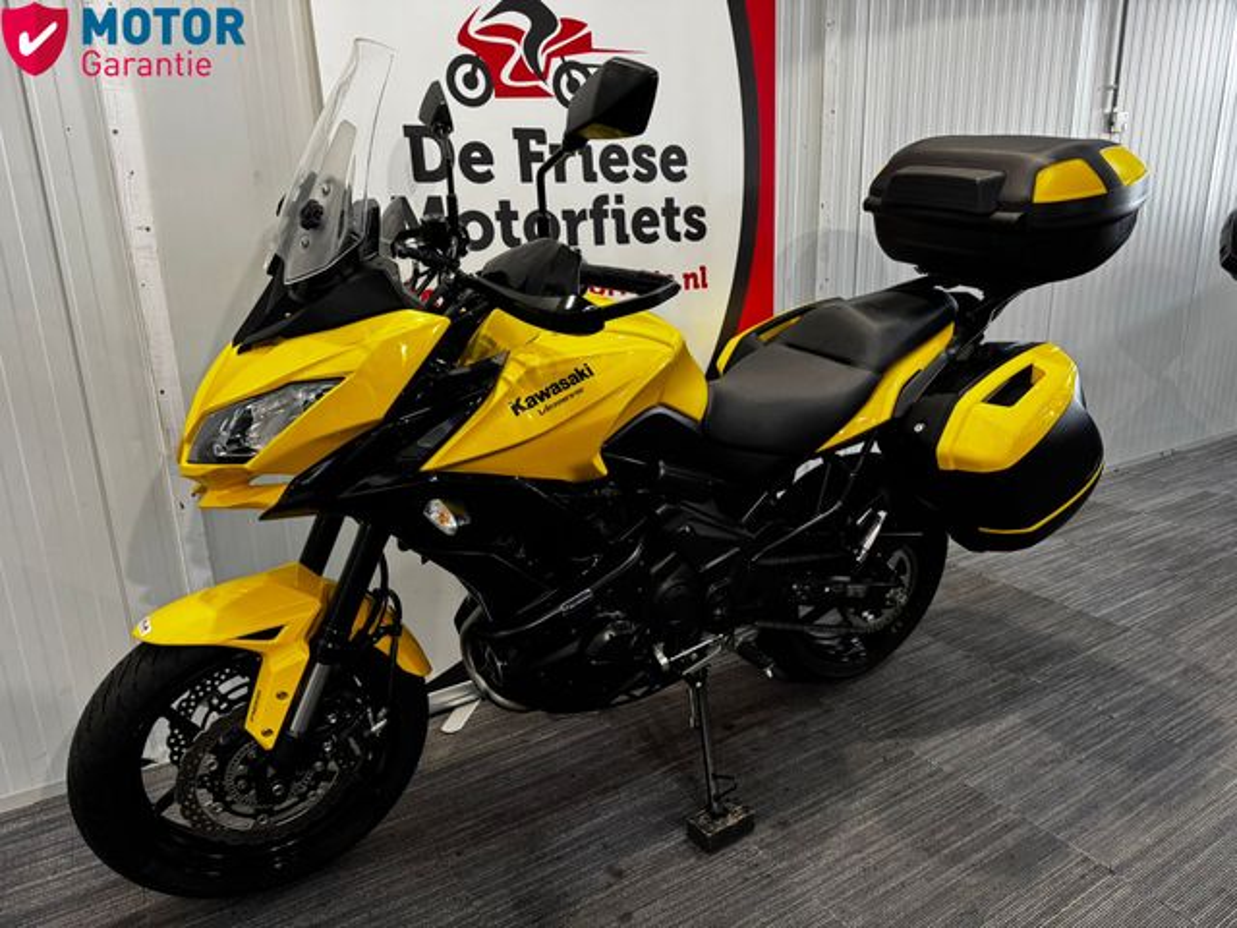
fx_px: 858
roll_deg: +2.9
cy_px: 464
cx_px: 618
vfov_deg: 56.8
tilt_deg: -16.3
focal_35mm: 24
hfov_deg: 71.6
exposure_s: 1/50
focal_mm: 6.76
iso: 250
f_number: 1.78
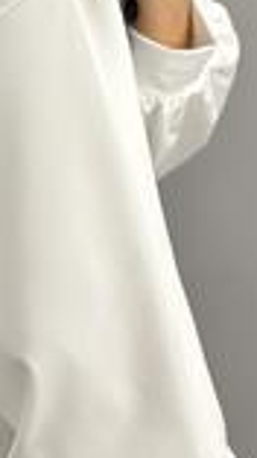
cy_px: 92
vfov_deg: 15.5
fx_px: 1676
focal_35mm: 138
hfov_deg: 8.7
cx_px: -18
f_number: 1.78
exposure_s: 1/100
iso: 100
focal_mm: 6.86
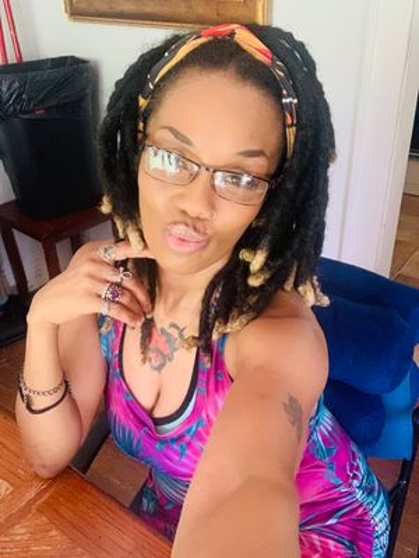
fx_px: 516
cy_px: 279
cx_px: 210
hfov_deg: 44.2
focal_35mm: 32
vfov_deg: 56.8
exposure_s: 1/34
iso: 320
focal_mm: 2.87
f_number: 2.2
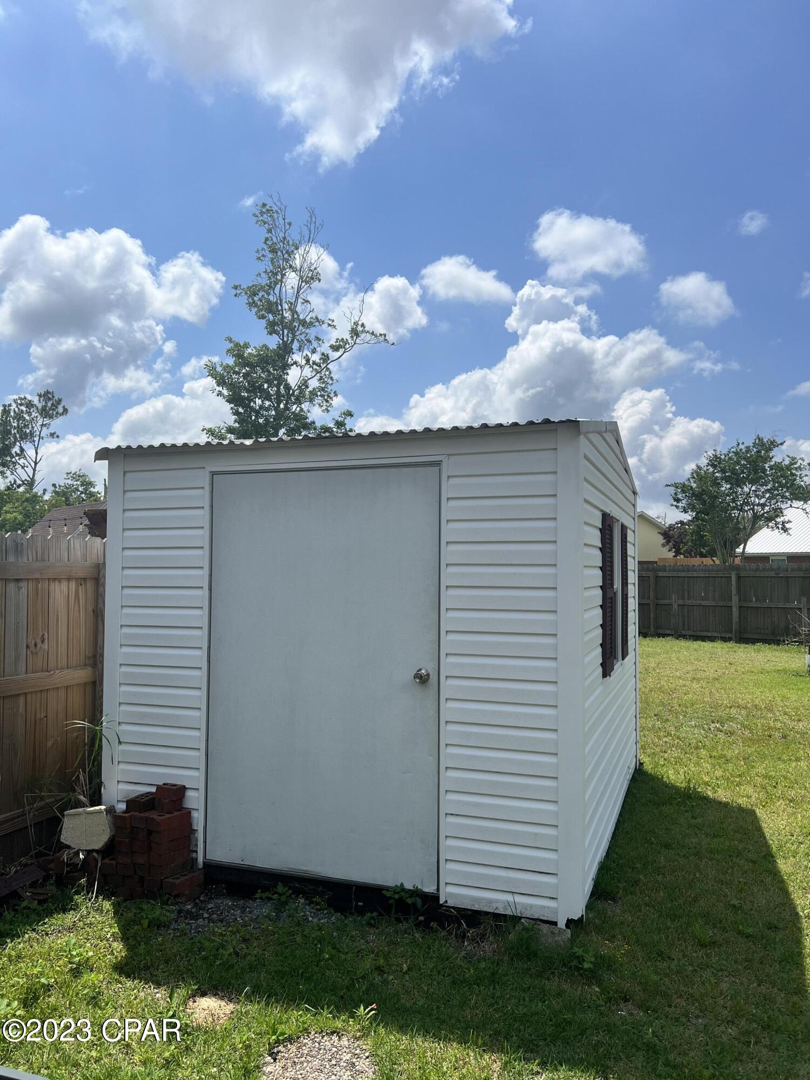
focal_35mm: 26
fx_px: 811
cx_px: 405
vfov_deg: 67.3
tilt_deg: +2.4
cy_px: 540
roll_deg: +0.6
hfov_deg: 53.1
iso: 50
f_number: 1.5
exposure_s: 1/8696
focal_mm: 5.7
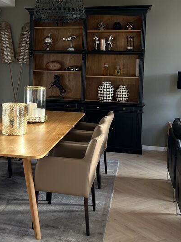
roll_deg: -0.1
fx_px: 342
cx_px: 45
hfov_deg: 29.2
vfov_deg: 38.6
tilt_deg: -3.9
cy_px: 87
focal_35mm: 49
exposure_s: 1/121
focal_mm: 5.1
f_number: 1.6
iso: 125
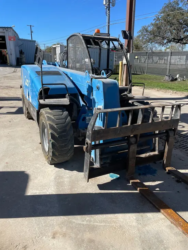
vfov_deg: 67.3
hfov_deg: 53.1
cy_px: 125
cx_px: 94
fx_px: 188
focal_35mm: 26
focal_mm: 4.2
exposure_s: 1/4292
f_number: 1.6
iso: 50
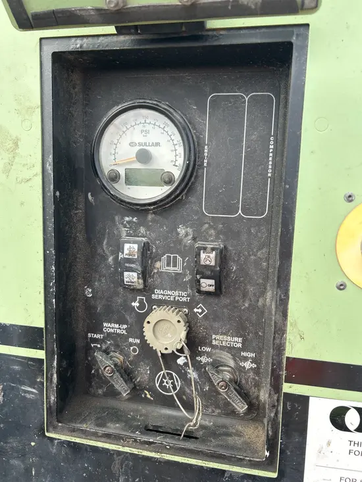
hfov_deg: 53.1
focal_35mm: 26
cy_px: 241
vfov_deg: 67.3
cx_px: 181
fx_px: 362
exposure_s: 1/733
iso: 50
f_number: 1.5
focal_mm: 5.7
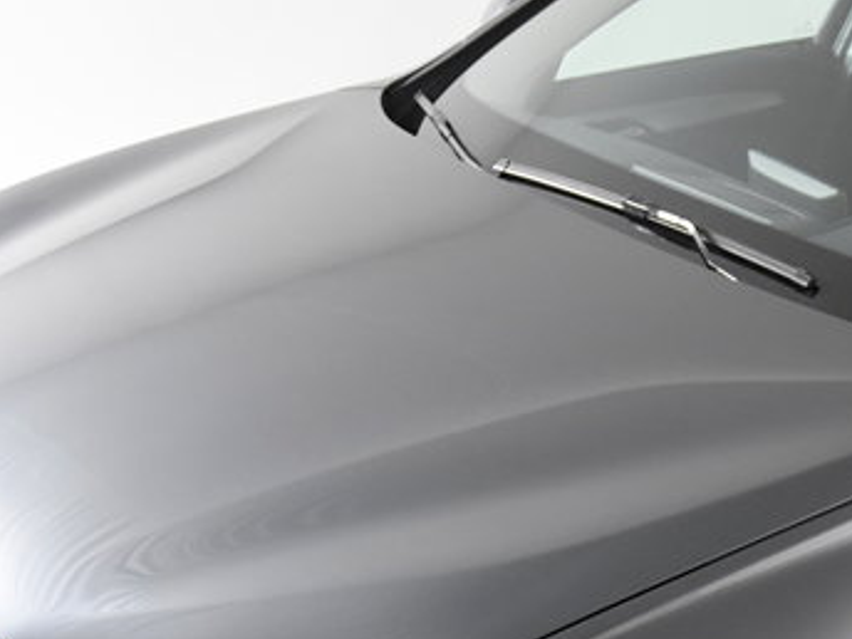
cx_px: 768
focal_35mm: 86
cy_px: 526
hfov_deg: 22.2
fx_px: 2117
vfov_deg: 17.0
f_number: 3.5
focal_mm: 20
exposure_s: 1/50
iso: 1600
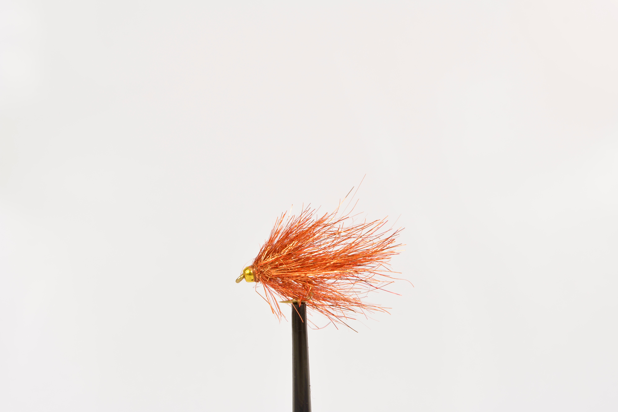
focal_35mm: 61
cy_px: 206
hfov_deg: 32.9
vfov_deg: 22.3
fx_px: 1047
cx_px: 312
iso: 100
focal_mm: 40
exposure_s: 1/25
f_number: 11
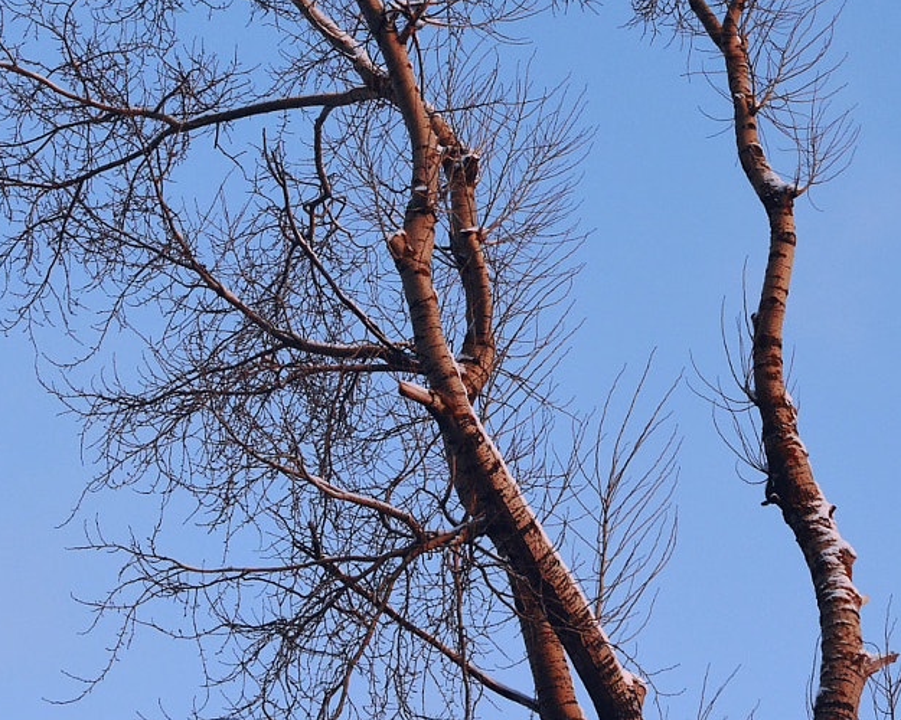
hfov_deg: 15.2
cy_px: 121
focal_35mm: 126
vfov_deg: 12.2
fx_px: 3365
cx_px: 458
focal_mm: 35
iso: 720
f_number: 8
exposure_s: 1/500
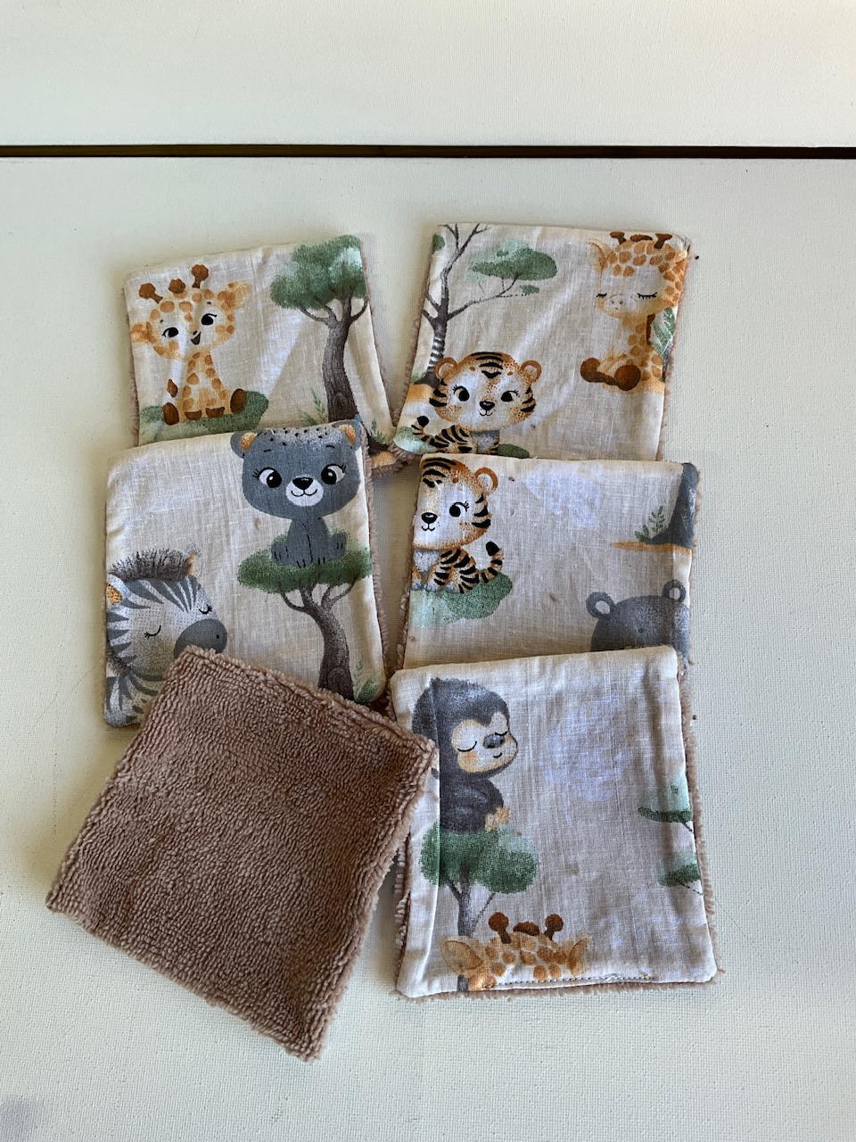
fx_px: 956
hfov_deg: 48.2
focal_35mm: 29
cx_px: 428
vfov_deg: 61.7
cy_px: 571
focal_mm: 3
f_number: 1.8
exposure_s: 1/100
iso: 25
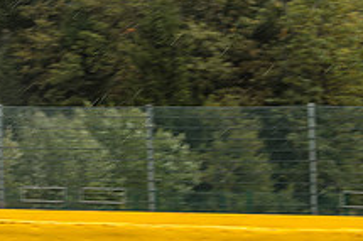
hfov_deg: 10.2
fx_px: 2005
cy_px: 278
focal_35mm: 199
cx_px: -70
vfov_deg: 6.8
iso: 280
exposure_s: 1/250
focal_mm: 35
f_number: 5
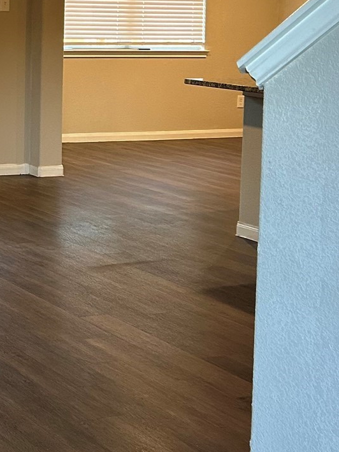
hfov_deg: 17.6
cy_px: 52
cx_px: -169
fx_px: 980
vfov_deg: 25.3
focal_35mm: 75
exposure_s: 1/60
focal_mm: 5.7
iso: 200
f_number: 1.5
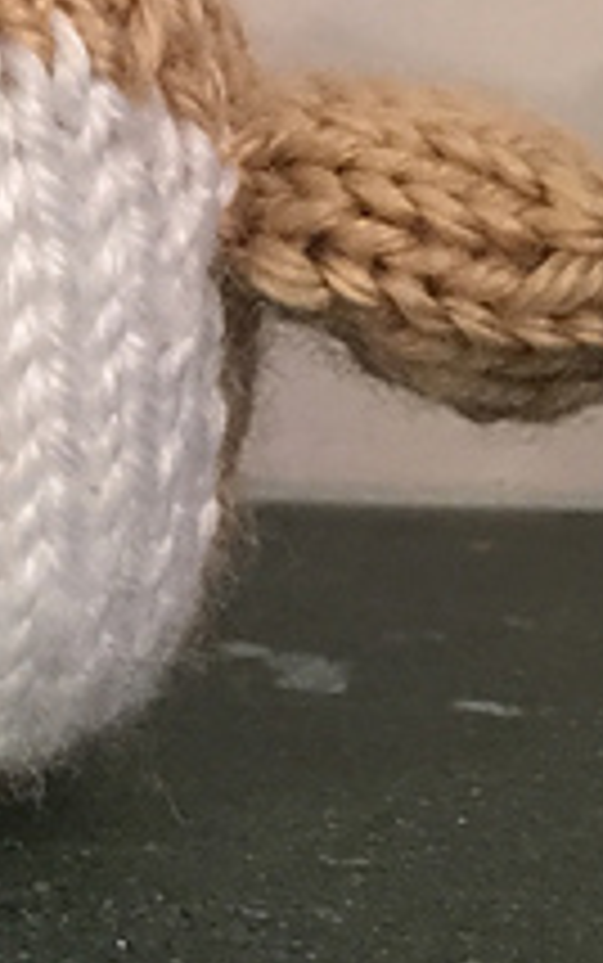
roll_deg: +0.2
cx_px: -194
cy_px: 94
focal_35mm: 92
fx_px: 2416
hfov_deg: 13.7
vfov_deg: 22.0
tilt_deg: -6.9
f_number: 2.2
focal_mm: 4.15
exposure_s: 1/17
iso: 250
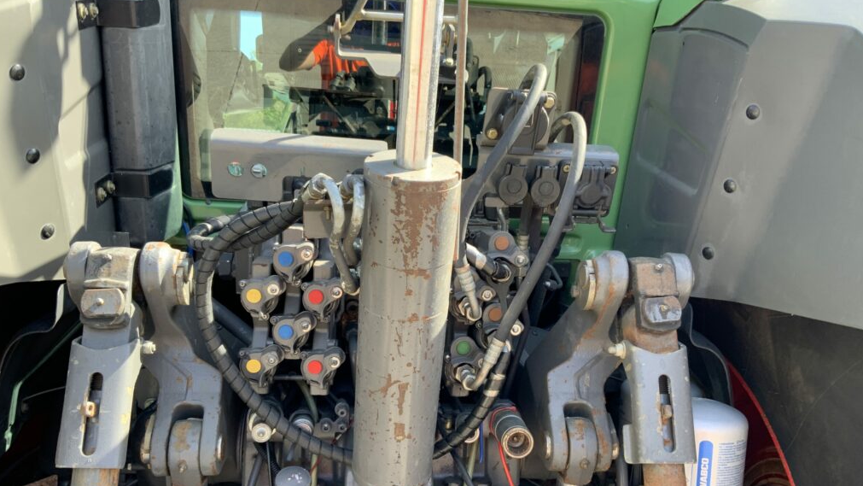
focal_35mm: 32
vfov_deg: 36.6
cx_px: 432
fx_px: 732
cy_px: 291
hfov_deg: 61.0
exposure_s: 1/122
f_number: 1.8
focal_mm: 3
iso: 25
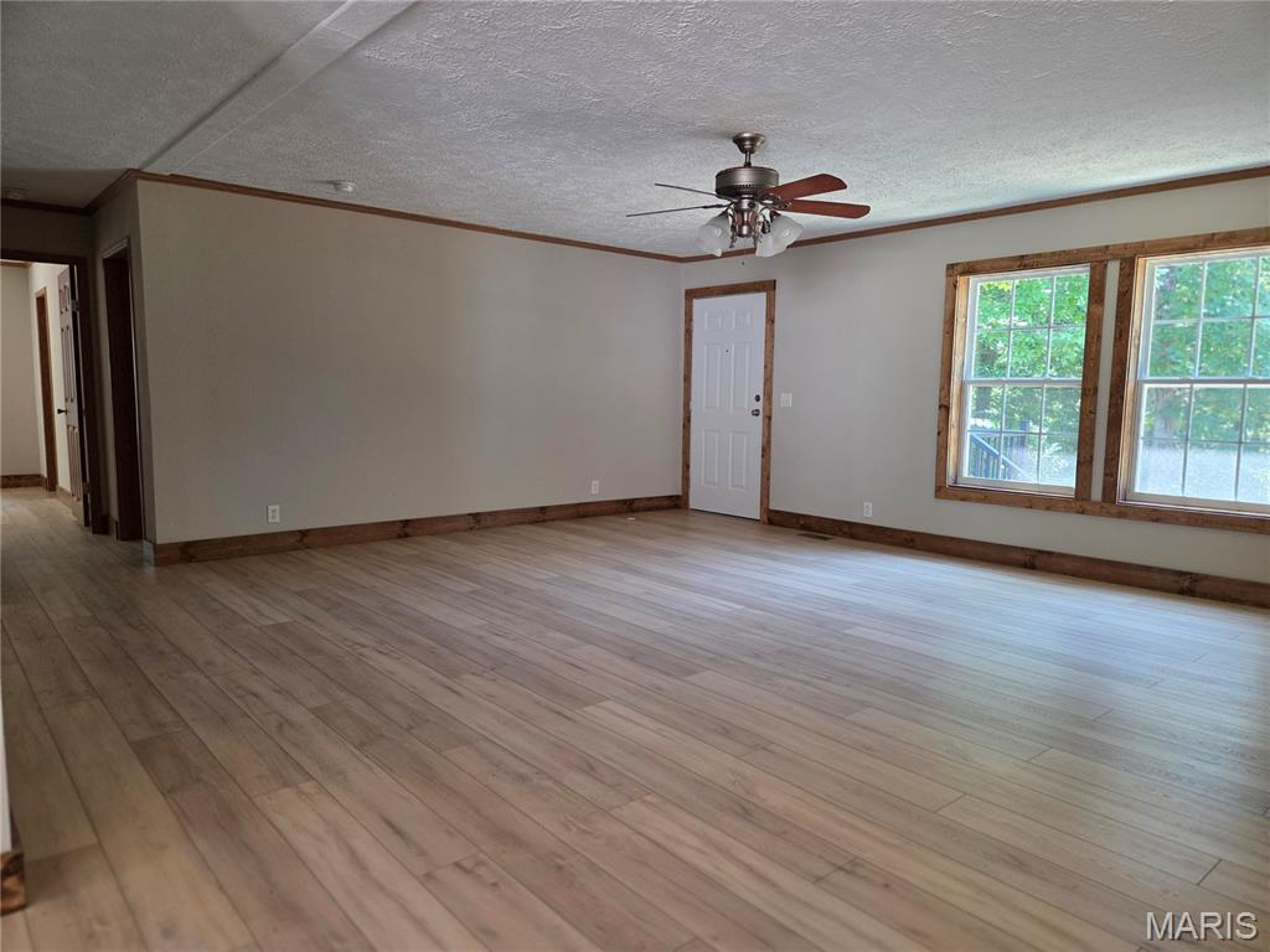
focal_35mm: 23
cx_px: 635
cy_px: 476
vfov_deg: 58.9
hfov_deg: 73.9
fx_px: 844
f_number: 1.8
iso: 250
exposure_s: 1/120
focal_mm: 5.4
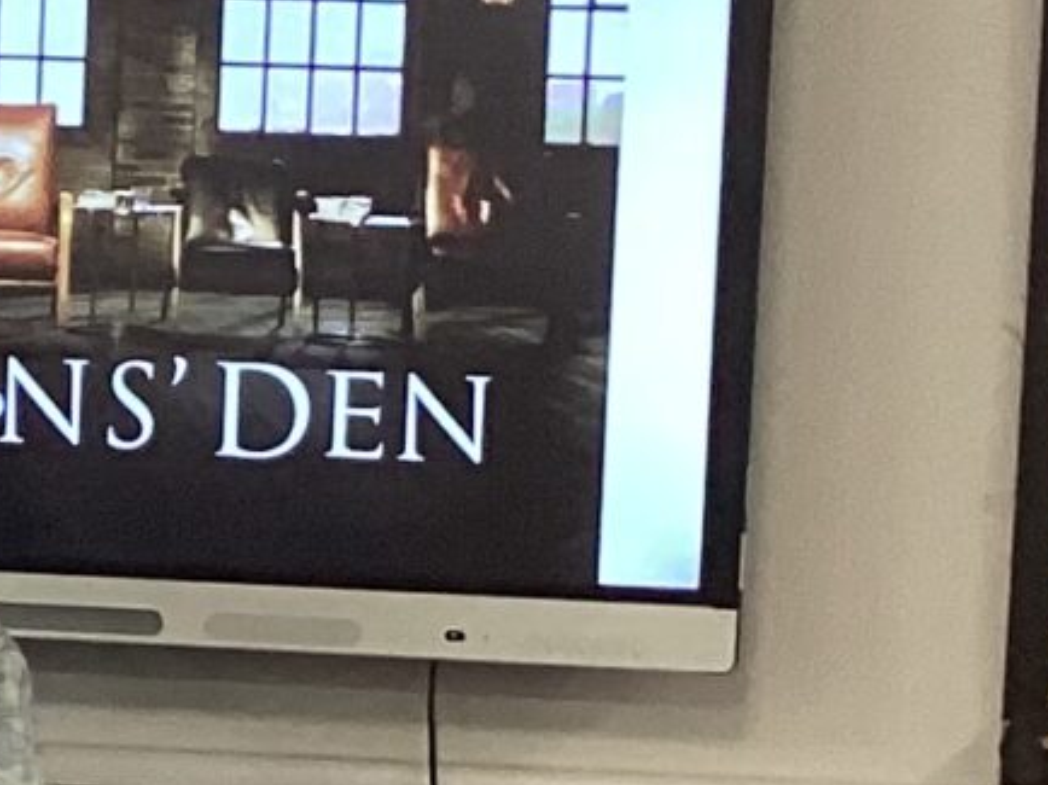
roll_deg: -1.7
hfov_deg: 10.6
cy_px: 655
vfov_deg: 8.1
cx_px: -307
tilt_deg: -4.4
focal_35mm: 183
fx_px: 5537
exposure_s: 1/60
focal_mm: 3.3
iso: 125
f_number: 2.4
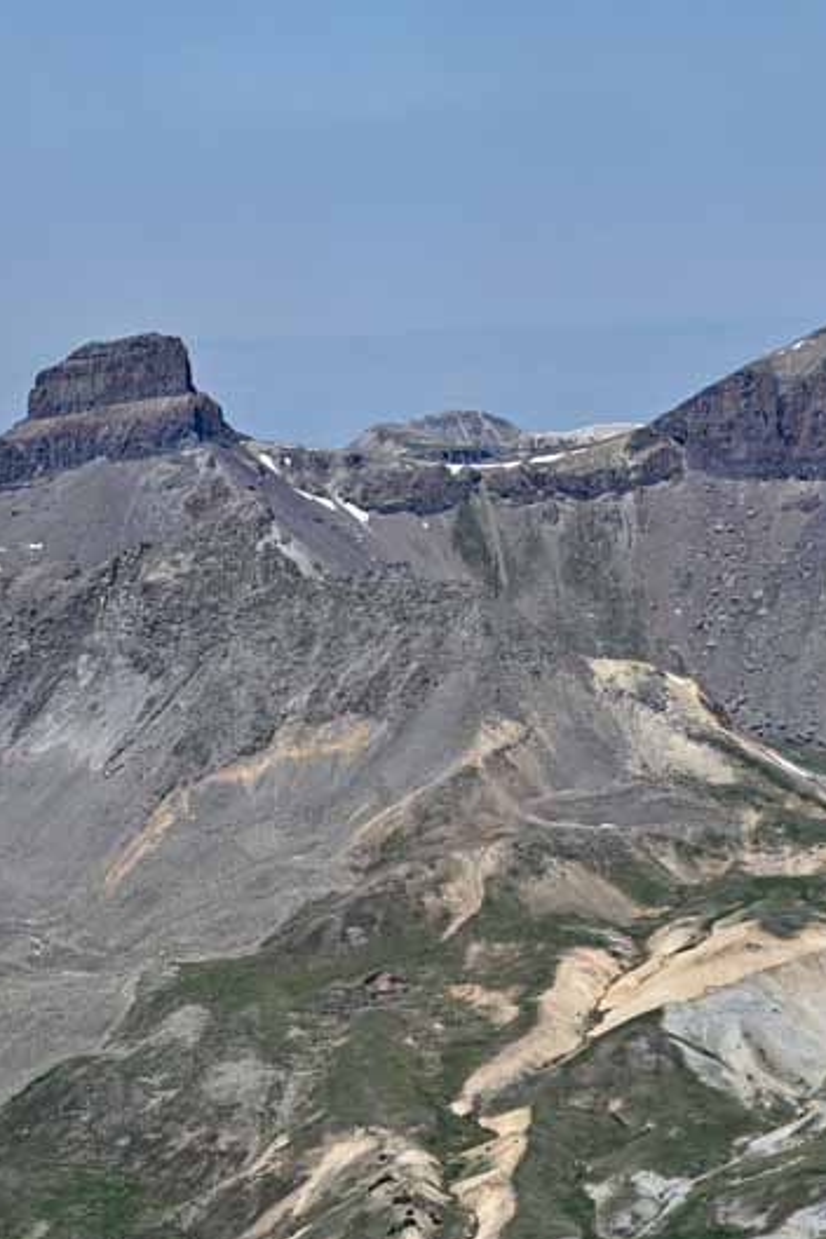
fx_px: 5369
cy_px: 623
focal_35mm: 156
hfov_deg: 8.8
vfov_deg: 13.2
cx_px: 519
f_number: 5.6
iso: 64
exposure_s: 1/1000
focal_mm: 103
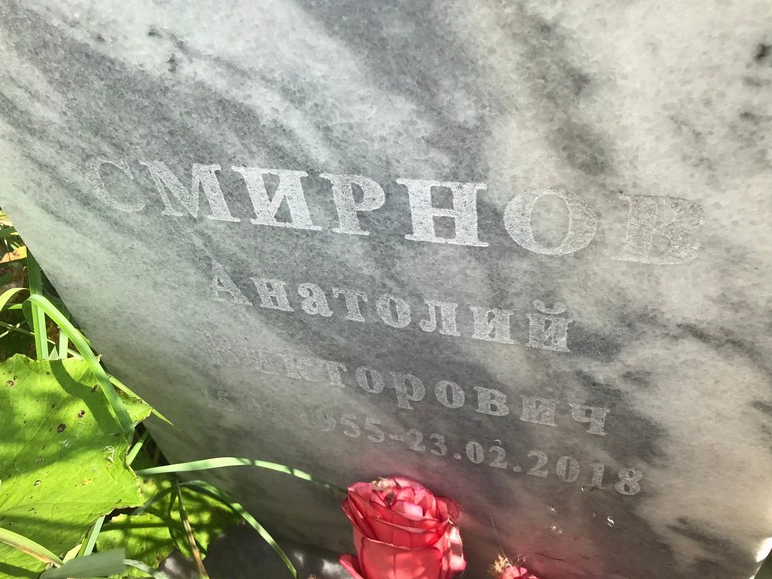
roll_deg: +15.0
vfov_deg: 48.2
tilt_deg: -43.3
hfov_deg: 61.6
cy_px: 284
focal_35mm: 29
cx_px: 374
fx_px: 647
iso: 20
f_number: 1.8
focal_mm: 3.99
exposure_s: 1/977
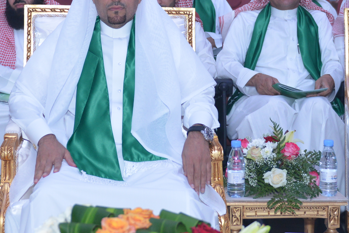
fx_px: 970
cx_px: 118
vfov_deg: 13.5
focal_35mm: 100
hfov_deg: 20.3
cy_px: 4
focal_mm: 32
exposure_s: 1/250
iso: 1000
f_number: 2.8
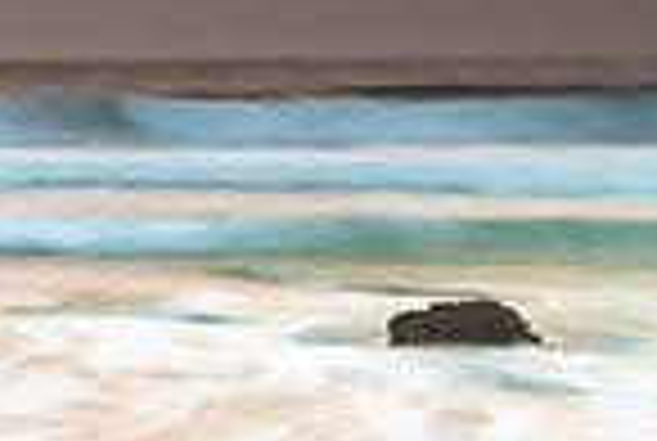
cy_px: 200
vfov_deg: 12.4
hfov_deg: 15.4
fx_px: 2030
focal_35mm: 111
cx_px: -576
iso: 125
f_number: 8
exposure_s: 1.6
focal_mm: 28
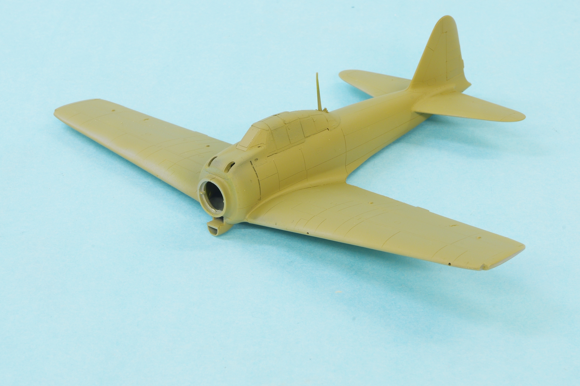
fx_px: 1642
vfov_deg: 13.4
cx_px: 290
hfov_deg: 20.0
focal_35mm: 102
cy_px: 193
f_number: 22
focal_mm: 68
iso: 100
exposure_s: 2
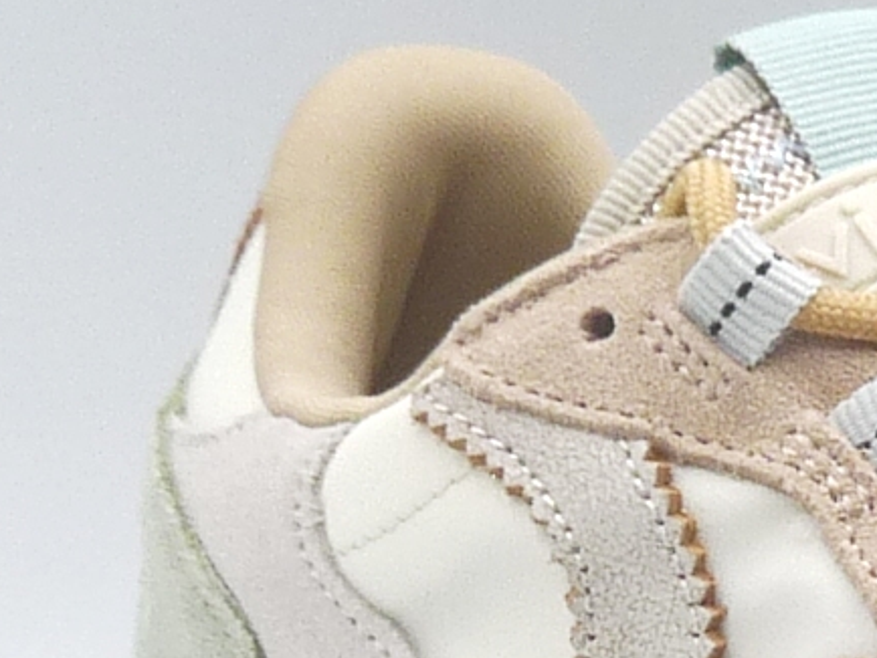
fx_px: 4766
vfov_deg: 7.9
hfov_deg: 10.3
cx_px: 1134
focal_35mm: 188
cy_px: 708
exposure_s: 1/200
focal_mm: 5.2
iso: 100
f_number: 5
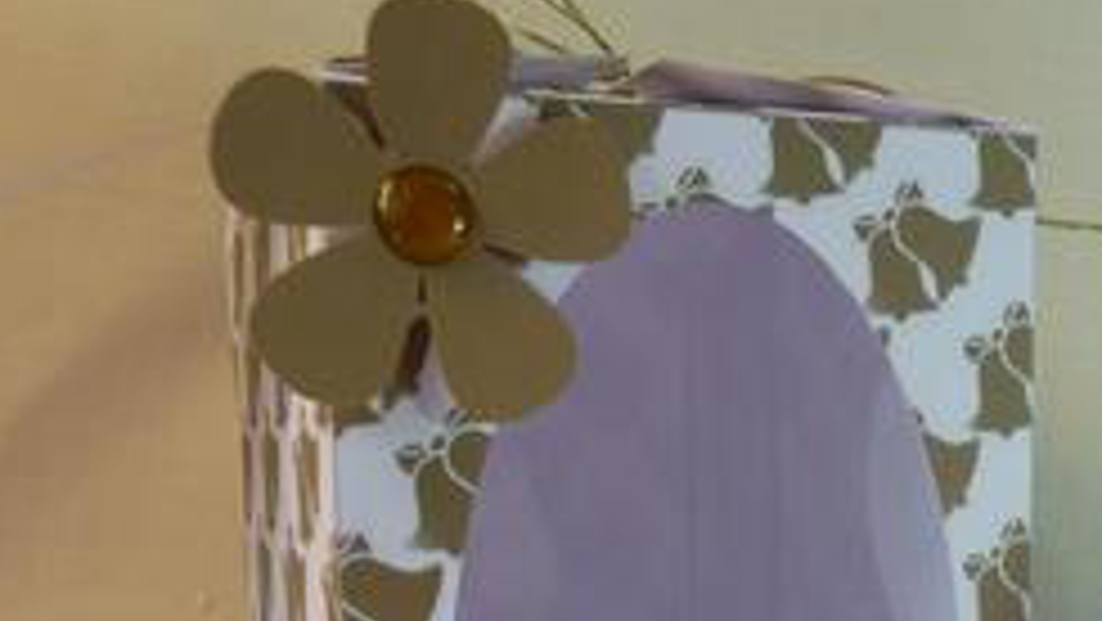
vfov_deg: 18.0
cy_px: 734
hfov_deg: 31.5
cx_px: 956
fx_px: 1871
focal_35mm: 64
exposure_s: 1/80
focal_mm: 5.3
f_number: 3.5
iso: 100
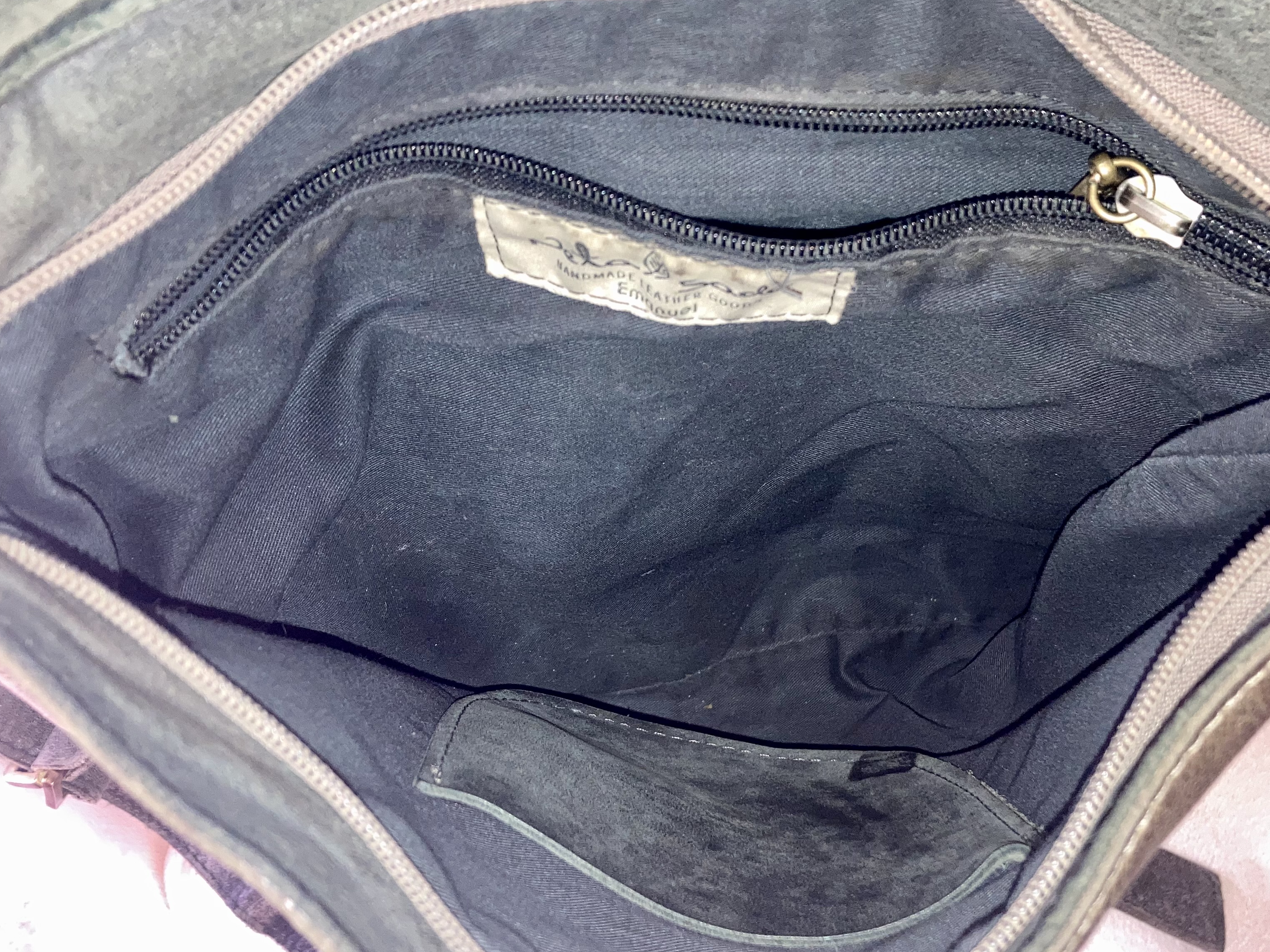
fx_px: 1357
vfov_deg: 38.7
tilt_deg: -74.1
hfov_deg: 50.1
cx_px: 626
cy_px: 501
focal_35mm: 37
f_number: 1.8
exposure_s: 1/9
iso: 100
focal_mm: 3.99
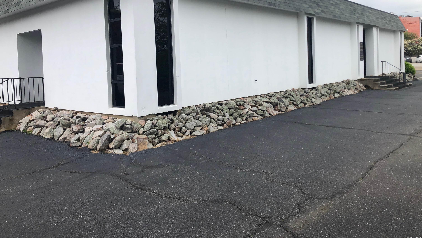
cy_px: 78
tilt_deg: -1.6
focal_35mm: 31
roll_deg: +2.1
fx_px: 347
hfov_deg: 62.6
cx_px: 210
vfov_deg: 37.3
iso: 20
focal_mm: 3.99
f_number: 1.8
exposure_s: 1/1143
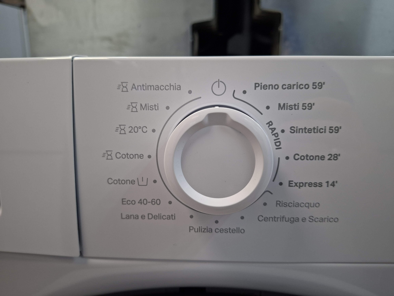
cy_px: 148
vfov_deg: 58.9
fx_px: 262
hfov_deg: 73.9
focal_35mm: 23
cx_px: 197
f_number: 1.8
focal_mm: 5.54
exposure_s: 1/50
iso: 250
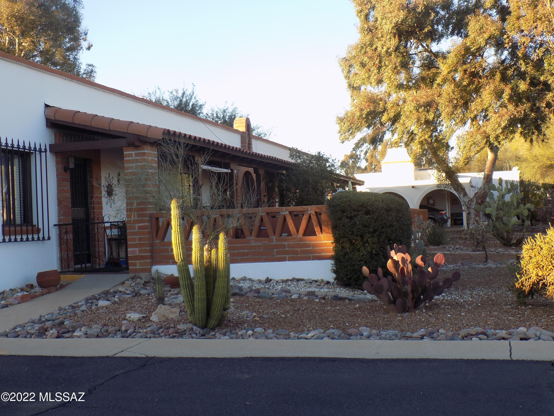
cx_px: 277
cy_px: 208
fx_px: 832
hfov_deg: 36.8
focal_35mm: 52
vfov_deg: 28.0
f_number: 3.9
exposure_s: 1/100
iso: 80
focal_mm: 9.3
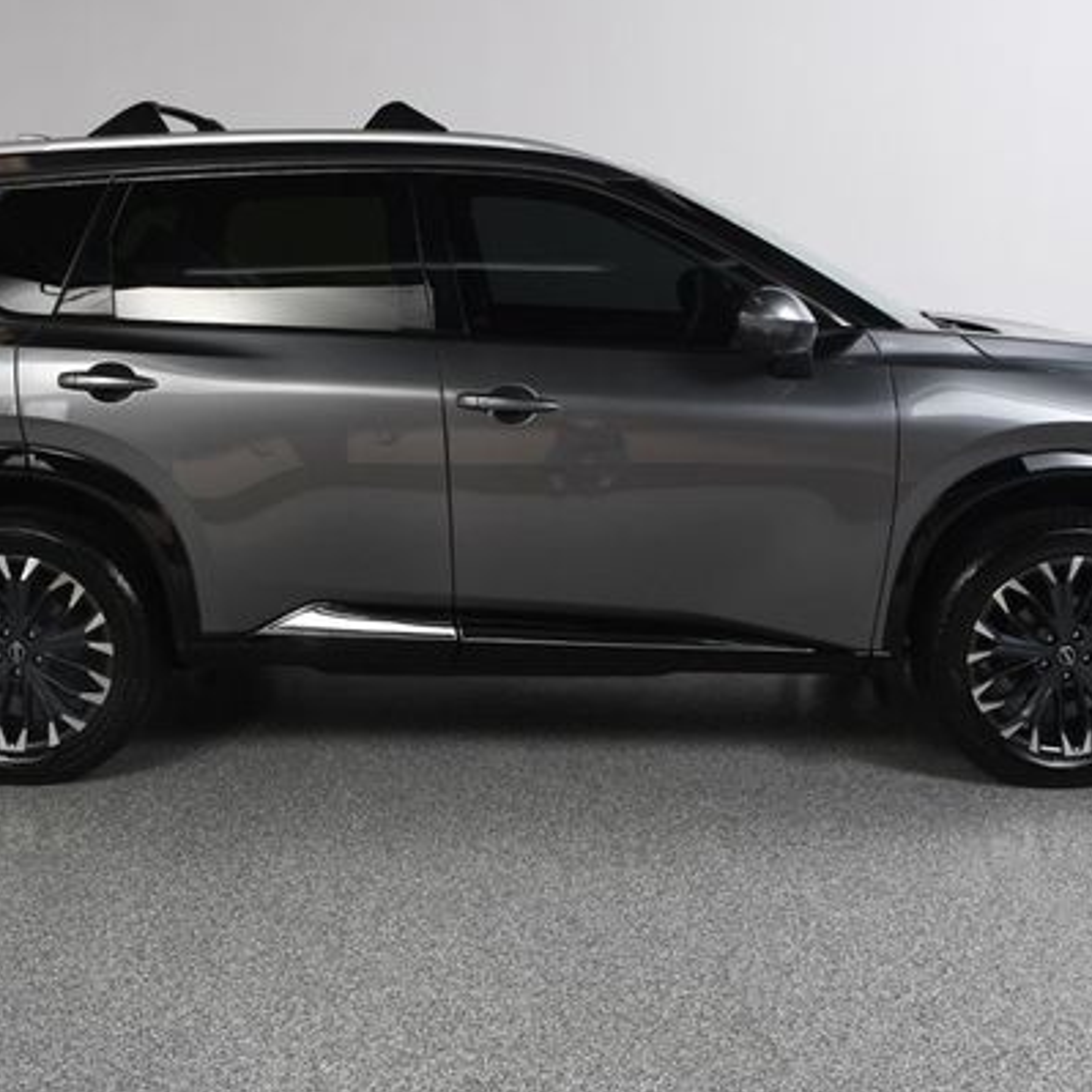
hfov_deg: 37.5
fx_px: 1606
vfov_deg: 37.5
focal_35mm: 45
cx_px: 523
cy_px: 517
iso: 100
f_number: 10
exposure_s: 1/160
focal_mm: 22
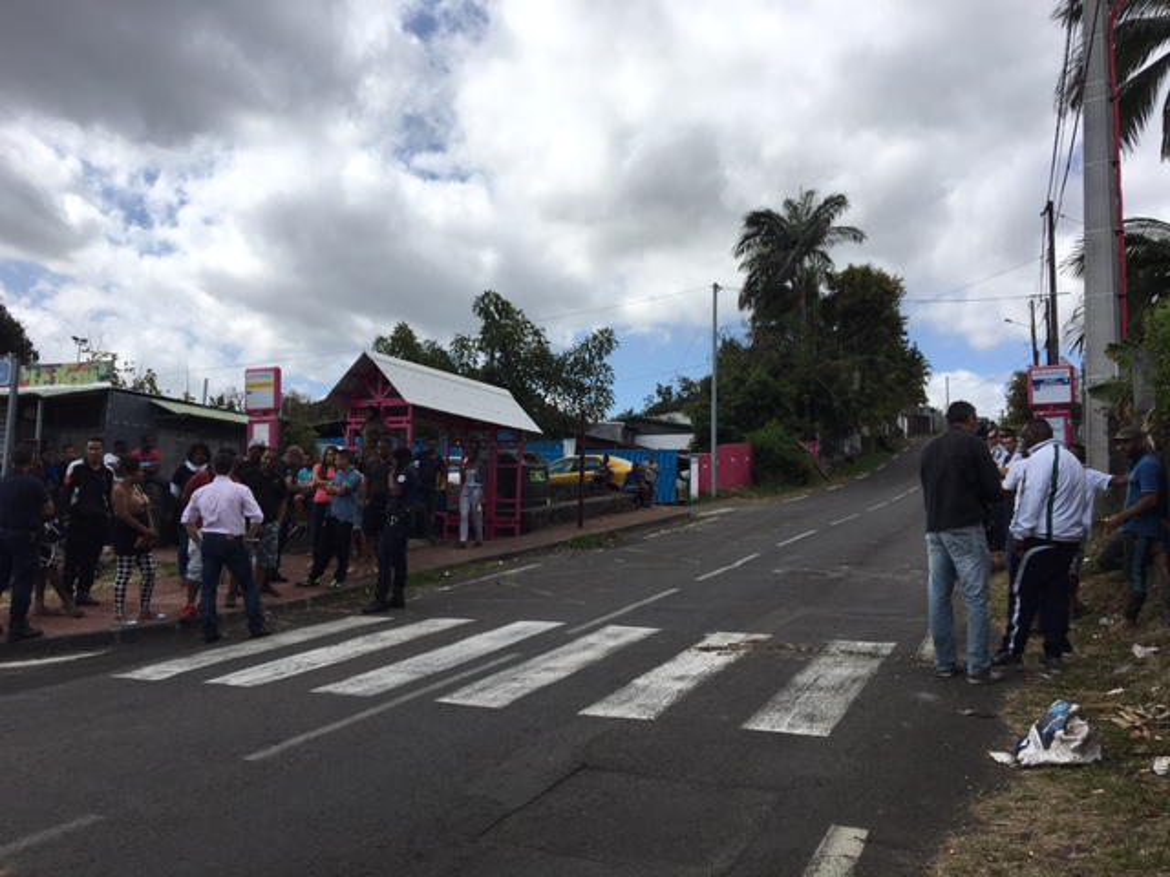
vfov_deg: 48.2
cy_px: 438
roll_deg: -1.2
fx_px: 980
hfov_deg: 61.7
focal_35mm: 29
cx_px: 585
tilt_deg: +6.2
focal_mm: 4.15
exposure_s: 1/2262
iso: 25
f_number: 2.2
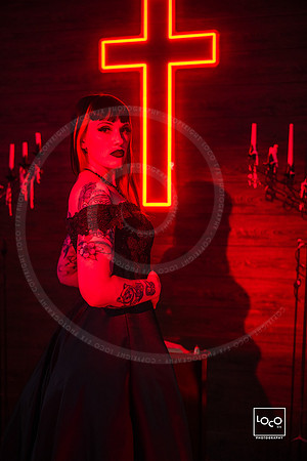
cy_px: 230
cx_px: 154
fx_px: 473
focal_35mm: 37
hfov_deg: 35.9
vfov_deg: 51.9
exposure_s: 1/250
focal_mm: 37
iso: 1000
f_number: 2
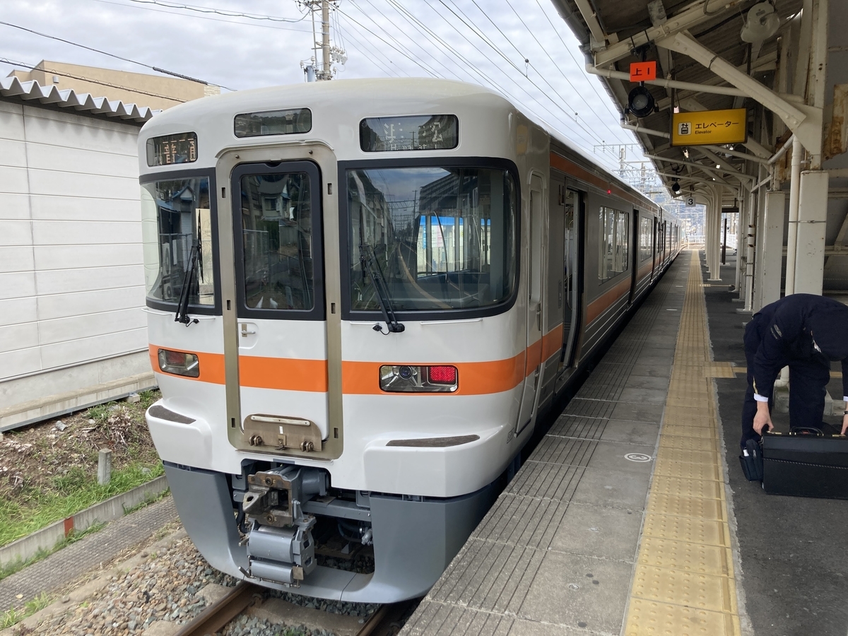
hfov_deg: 63.4
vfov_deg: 49.7
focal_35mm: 28
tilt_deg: -6.0
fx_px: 686
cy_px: 318
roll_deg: +1.1
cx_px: 424
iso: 20
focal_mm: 3.99
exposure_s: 1/631
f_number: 1.8
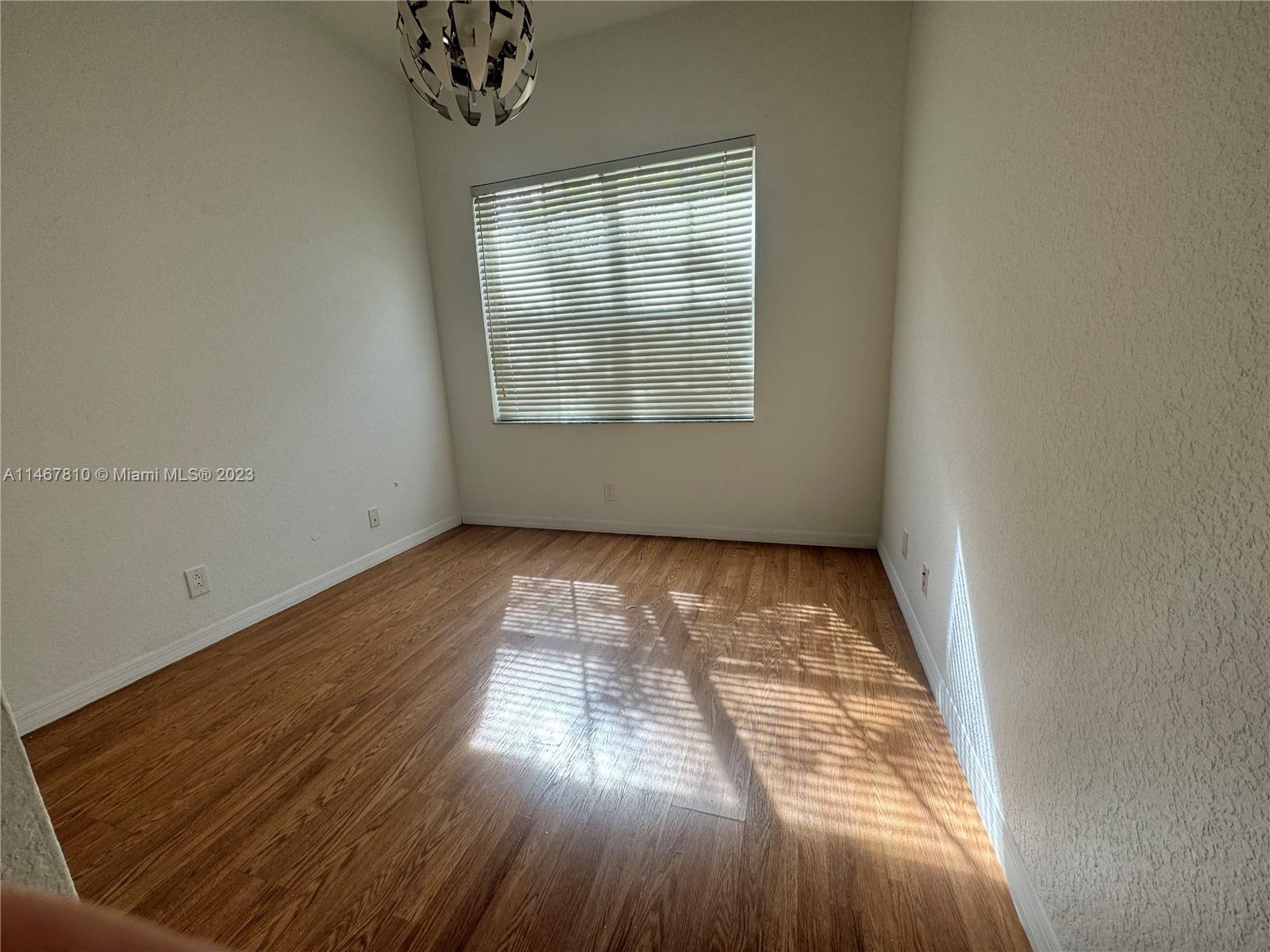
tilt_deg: -11.6
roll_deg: +2.5
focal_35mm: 14
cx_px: 635
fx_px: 514
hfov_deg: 102.1
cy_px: 476
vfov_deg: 85.7
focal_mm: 2.22
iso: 50
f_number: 2.2
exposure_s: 1/99
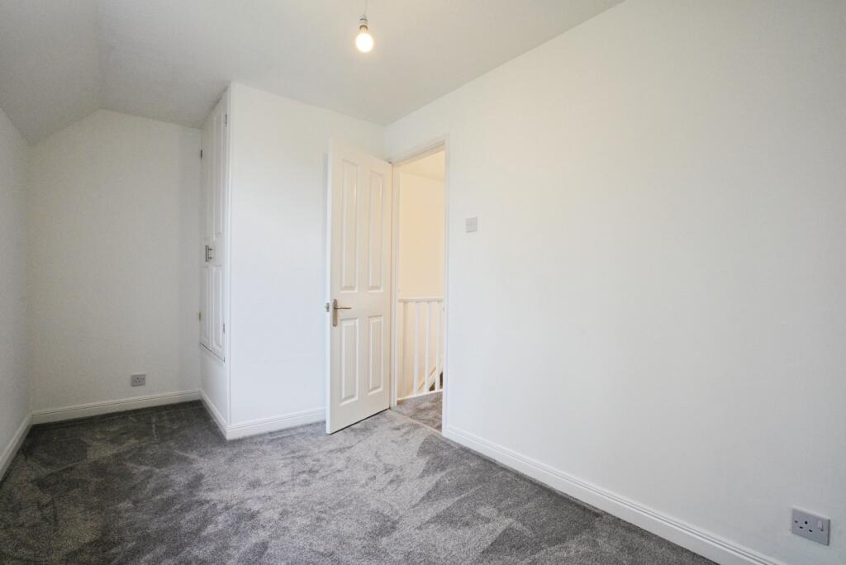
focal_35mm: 16
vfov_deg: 73.8
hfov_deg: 96.7
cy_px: 282
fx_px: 376
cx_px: 423
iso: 3200
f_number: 9
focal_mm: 16
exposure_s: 1/60
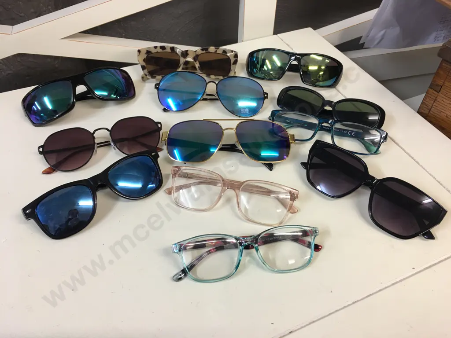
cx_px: 226
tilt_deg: -45.3
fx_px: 378
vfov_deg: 48.2
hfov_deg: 61.7
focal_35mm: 29
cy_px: 169
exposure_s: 1/17
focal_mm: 4.15
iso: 32
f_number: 2.2
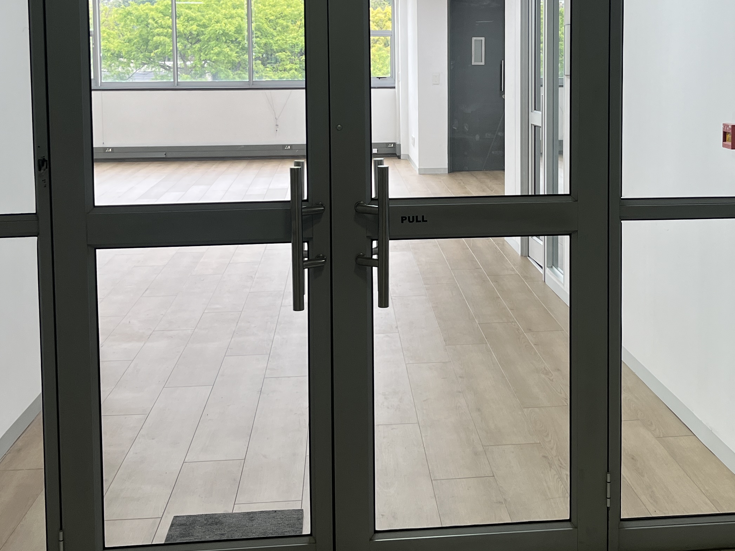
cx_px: 449
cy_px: 153
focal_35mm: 50
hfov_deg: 38.0
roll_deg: +0.8
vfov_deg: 28.8
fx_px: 1061
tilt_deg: -4.9
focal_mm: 5.1
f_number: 1.6
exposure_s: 1/100
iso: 64
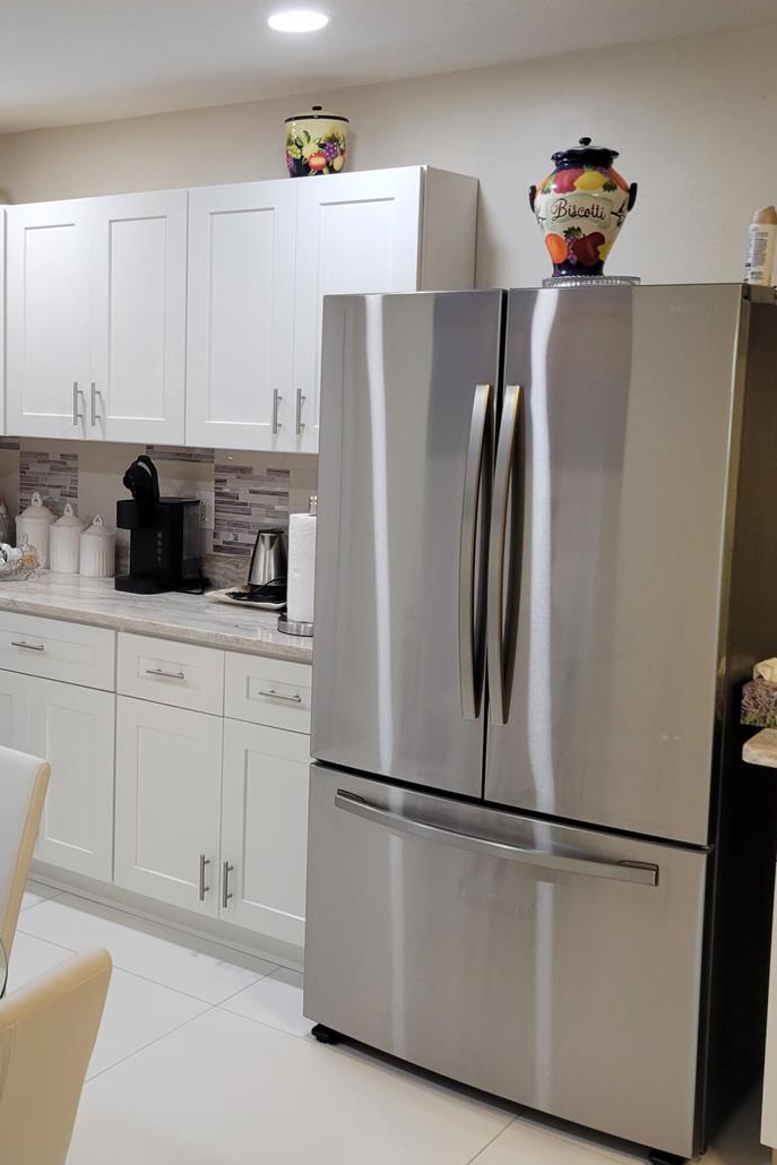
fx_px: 1359
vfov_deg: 46.3
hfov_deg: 31.0
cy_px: 506
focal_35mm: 42
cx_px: 144
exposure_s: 1/120
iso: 200
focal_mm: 5.4
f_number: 1.8
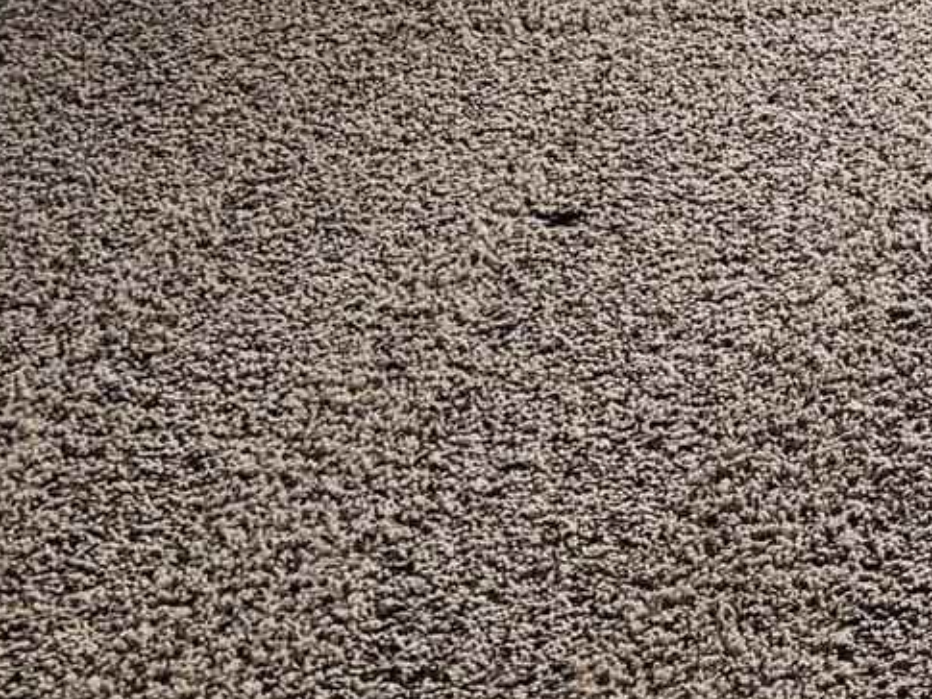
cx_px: 2590
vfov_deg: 8.8
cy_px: -1025
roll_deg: -0.6
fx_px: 4093
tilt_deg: -10.6
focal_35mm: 152
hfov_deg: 10.3
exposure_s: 1/172
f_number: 1.78
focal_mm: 6.76
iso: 100
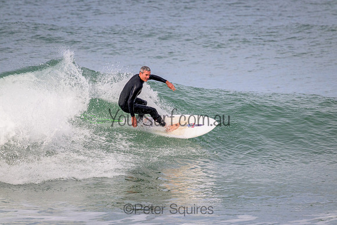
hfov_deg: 2.6
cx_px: 168
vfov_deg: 1.7
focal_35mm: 800
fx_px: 7490
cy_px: 112
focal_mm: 800
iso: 1400
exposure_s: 1/2000
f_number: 11
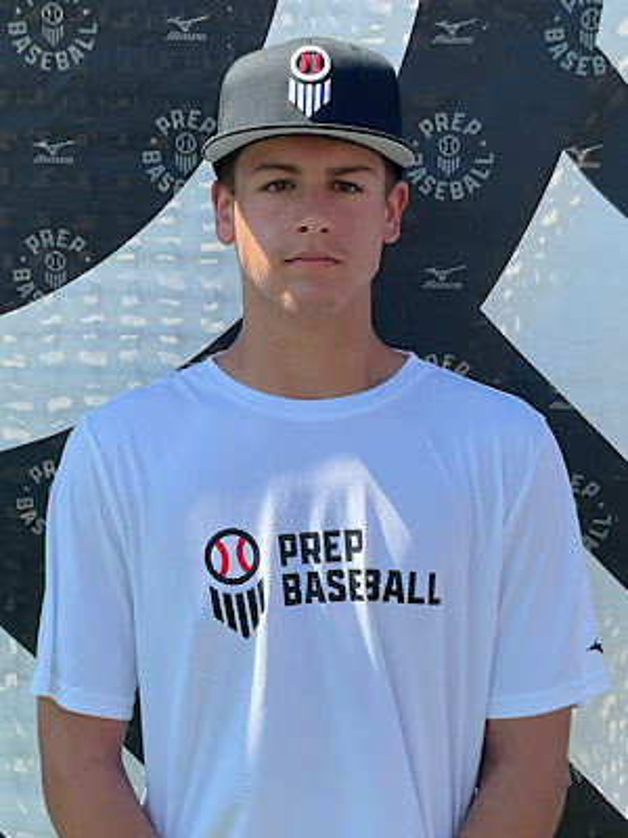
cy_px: 419
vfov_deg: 61.7
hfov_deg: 48.2
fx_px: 701
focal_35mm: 29
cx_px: 314
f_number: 1.8
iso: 16
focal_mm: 3
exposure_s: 1/719
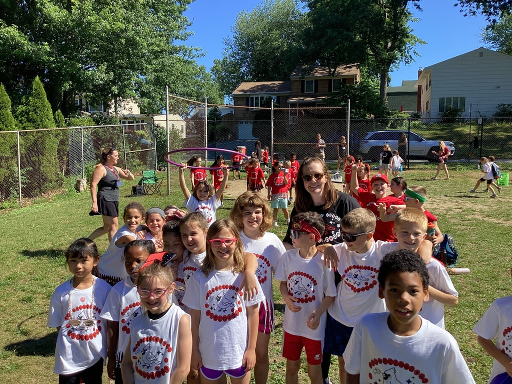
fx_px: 459
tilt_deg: -4.6
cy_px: 192
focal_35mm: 31
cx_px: 256
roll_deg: -1.1
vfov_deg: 45.4
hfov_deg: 58.4
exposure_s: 1/668
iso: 25
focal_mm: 3.3
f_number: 2.4
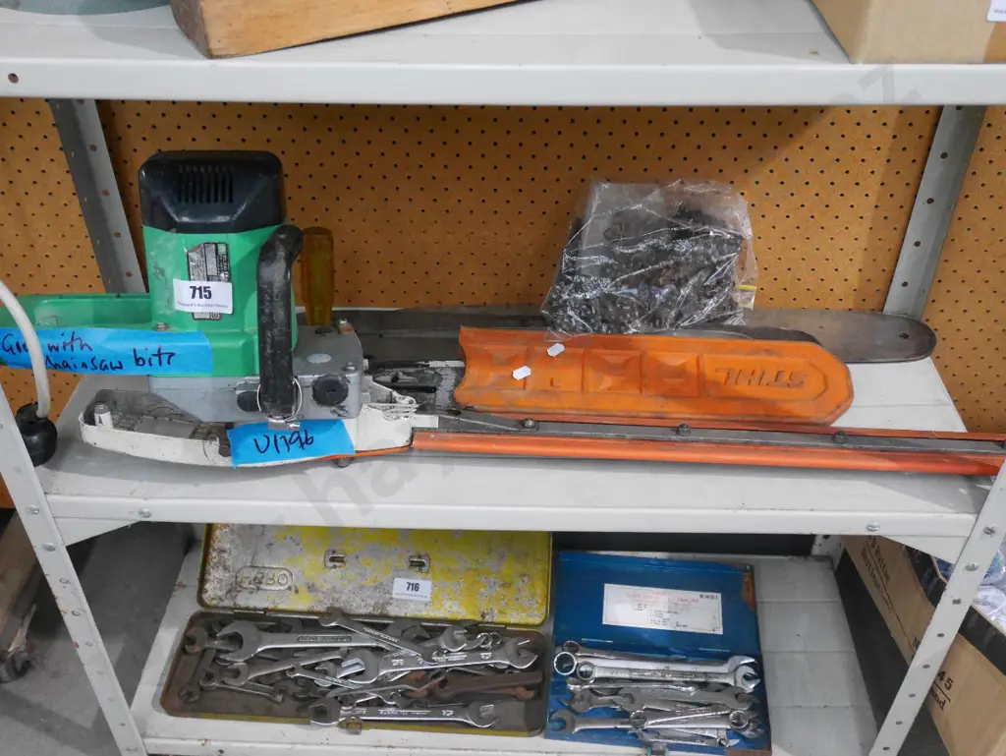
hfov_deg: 53.9
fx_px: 989
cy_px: 378
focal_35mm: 34
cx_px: 503
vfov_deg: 41.8
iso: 3200
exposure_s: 1/50
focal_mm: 17
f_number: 4.1
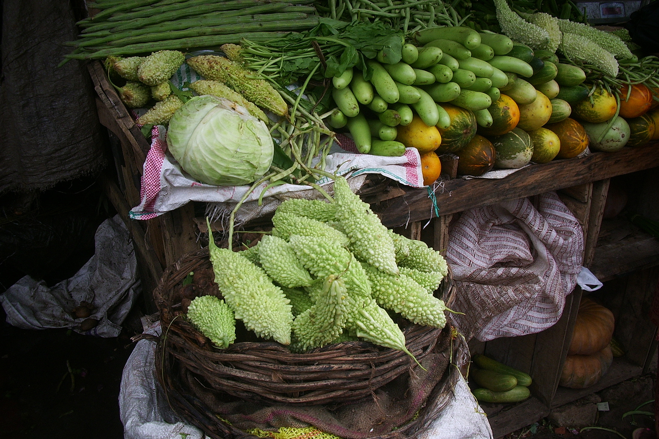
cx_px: 332
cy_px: 200
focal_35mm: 37
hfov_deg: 51.9
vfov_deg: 35.9
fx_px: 677
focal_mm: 5.8
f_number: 4.3
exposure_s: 1/100
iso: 50
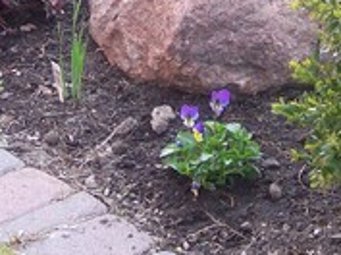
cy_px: -124
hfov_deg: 17.0
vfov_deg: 12.1
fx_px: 1140
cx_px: 195
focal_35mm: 116
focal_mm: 8
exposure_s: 1/250
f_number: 2.8
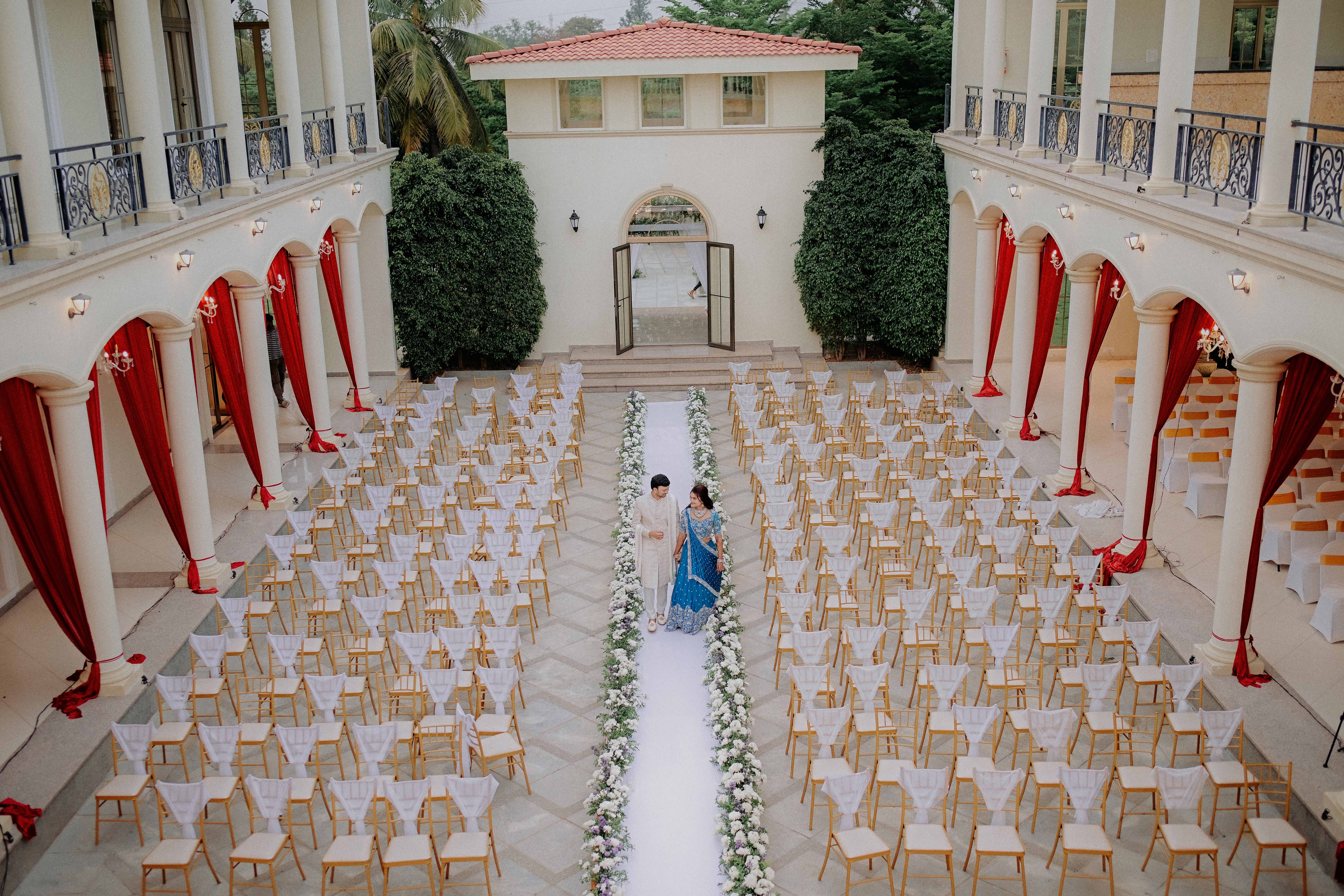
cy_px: 448
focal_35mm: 35
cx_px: 672
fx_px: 1307
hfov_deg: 54.4
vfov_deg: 37.9
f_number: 2.2
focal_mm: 35
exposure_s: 1/250
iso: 400
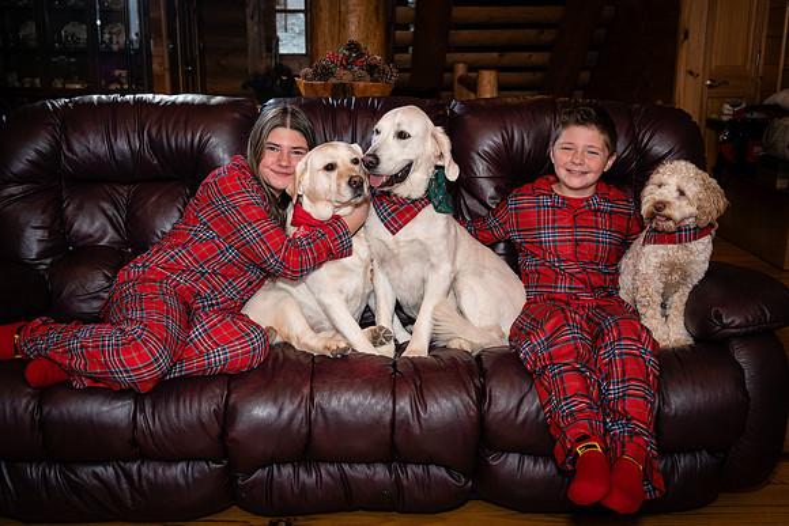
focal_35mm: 42
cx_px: 401
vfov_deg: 32.2
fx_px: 911
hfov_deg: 46.8
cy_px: 249
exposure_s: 1/160
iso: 500
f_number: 5
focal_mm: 38
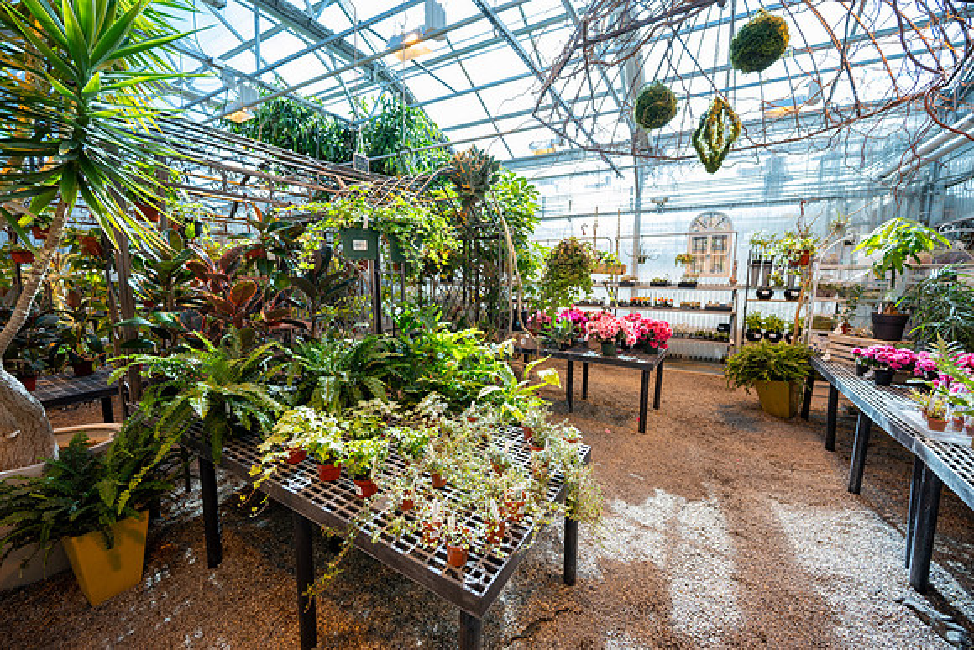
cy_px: 325
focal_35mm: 14
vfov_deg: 81.2
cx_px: 487
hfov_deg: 104.2
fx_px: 379
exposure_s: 1/160
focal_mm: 14
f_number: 4
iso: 100
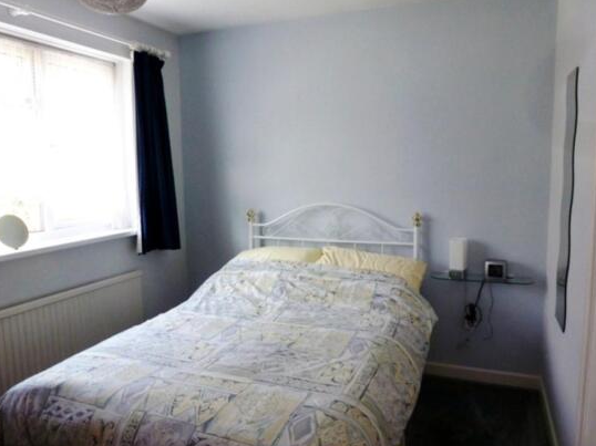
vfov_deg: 53.0
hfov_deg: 67.3
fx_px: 447
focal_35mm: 26
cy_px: 220
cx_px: 293
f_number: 3.3
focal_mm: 4.3
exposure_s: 1/60
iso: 320
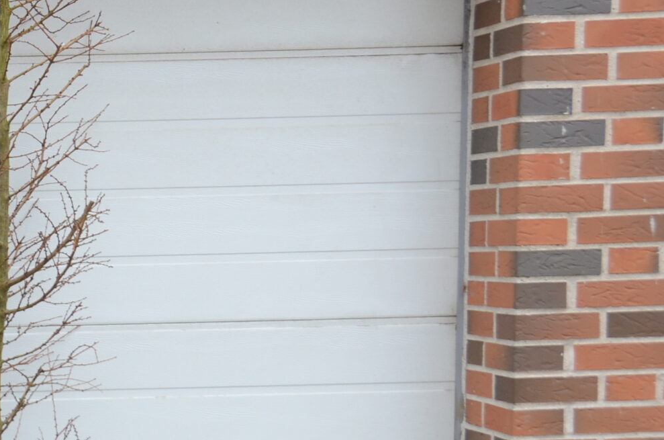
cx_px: -142
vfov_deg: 13.3
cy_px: 451
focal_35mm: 101
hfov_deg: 19.1
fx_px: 1859
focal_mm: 26
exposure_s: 1/200
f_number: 5.6
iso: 400
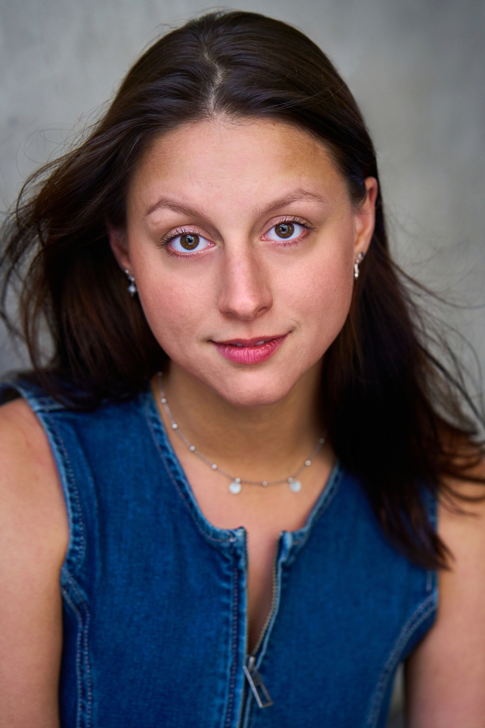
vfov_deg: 23.9
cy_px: 364
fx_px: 1718
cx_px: 242
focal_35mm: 85
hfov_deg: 16.1
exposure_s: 1/250
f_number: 3.5
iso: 1250
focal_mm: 85
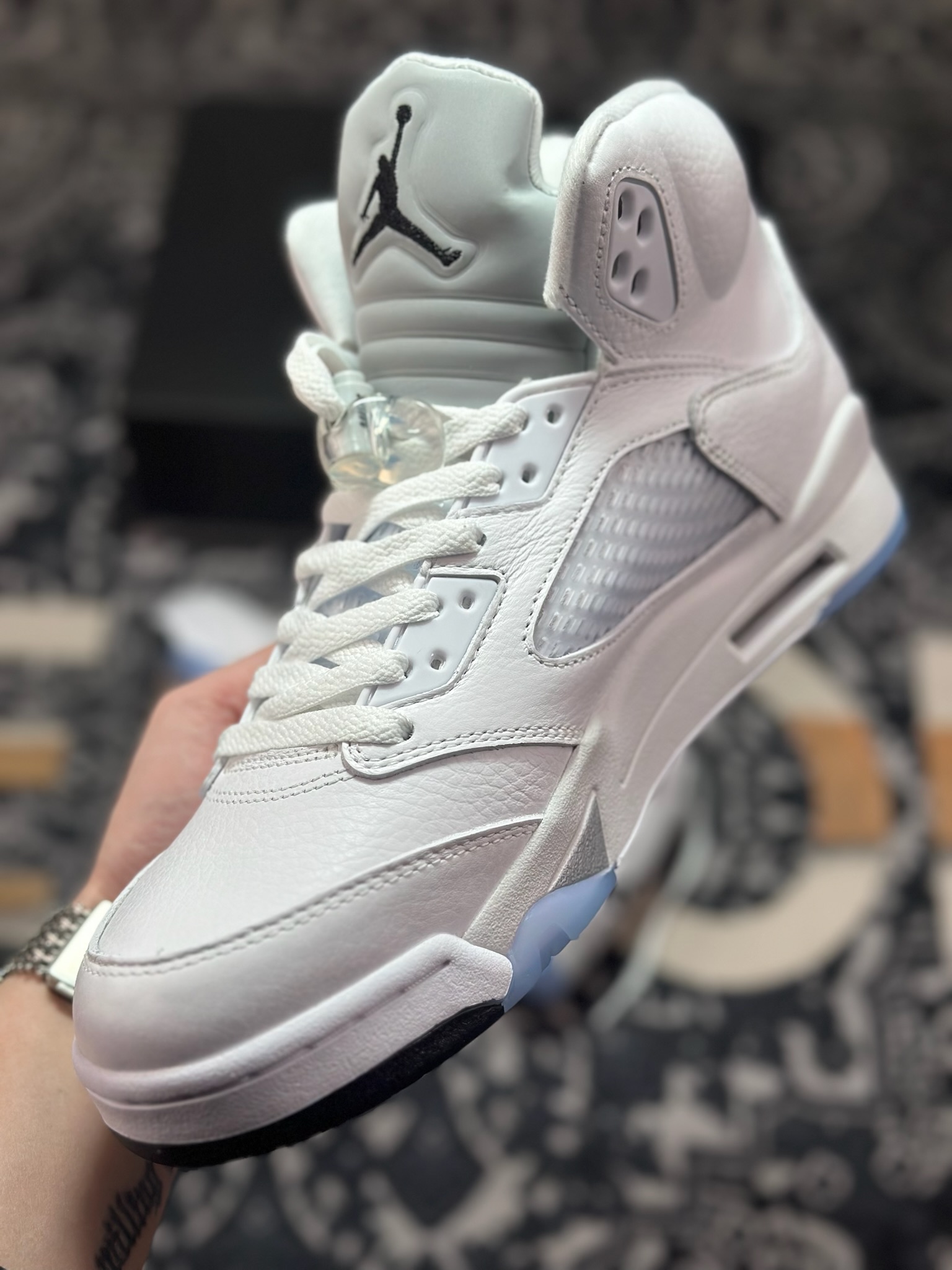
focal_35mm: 48
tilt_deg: -55.8
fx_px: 1760
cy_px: 635
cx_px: 476
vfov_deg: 39.7
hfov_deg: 30.3
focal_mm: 6.86
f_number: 1.78
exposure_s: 1/1565
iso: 80
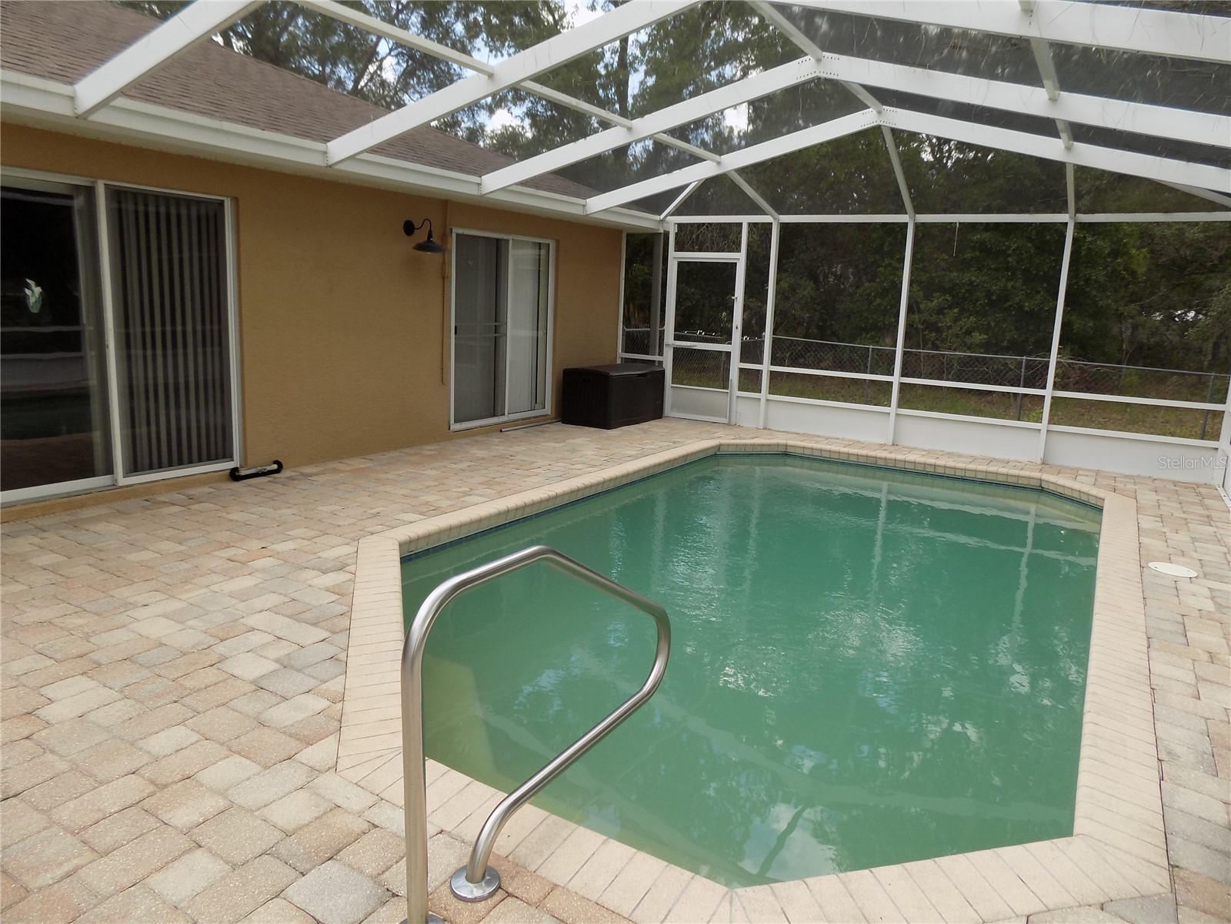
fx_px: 818
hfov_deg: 73.9
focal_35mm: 23
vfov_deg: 58.9
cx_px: 616
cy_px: 462
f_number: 3.1
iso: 80
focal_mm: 4
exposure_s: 1/200
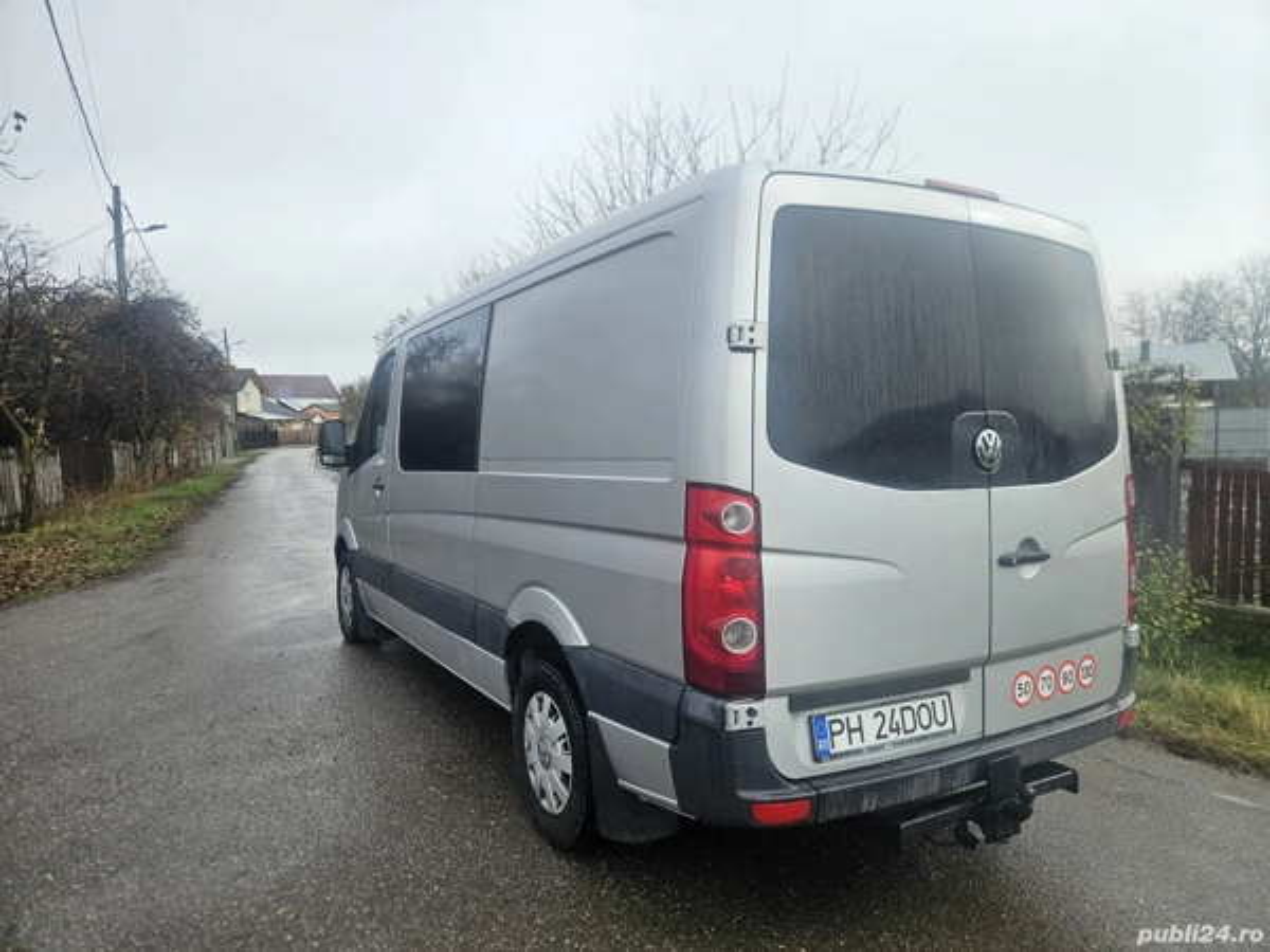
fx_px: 844
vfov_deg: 58.9
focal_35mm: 23
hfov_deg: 73.9
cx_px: 635
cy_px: 476
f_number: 1.8
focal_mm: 5.4
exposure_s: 1/1659
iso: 32
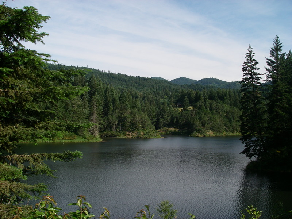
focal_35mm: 38
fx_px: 321
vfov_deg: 37.7
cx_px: 146
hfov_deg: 49.0
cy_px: 110
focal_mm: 6.3
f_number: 6.6
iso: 64
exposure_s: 1/200
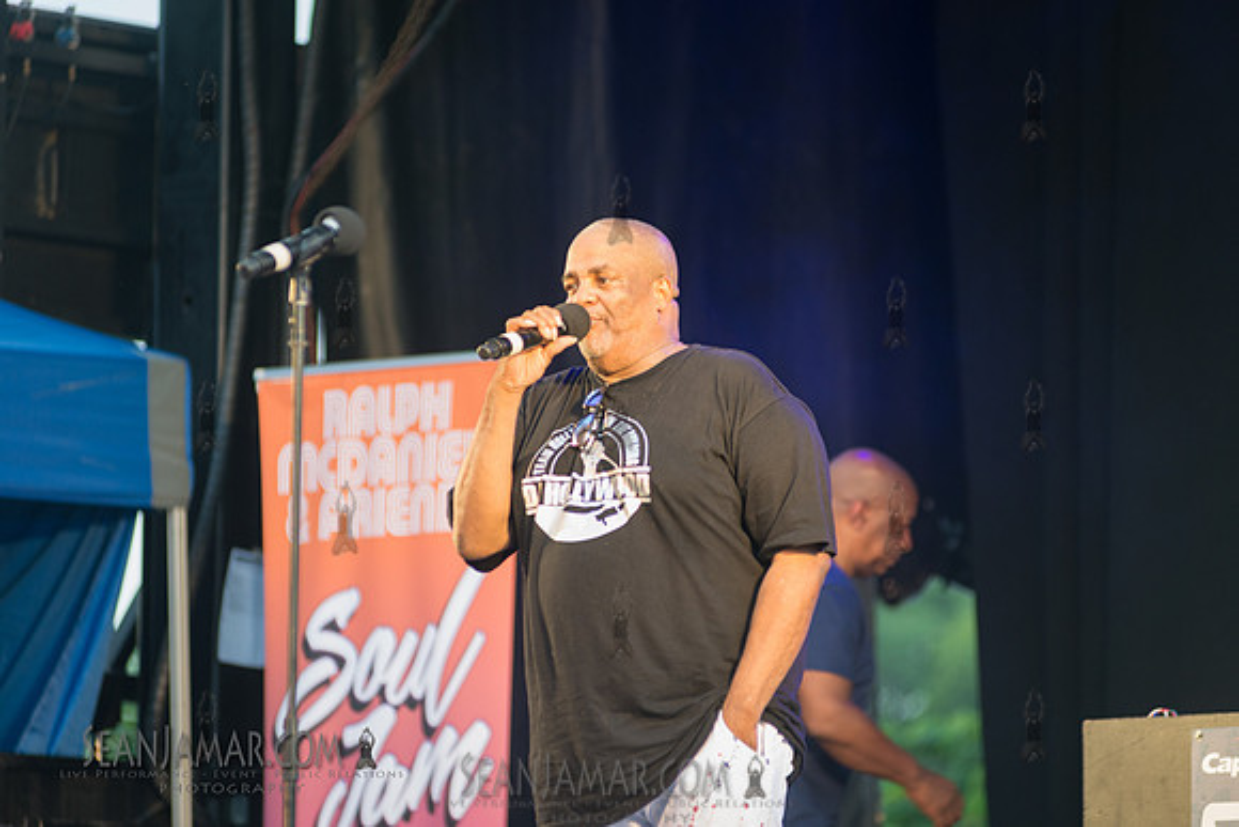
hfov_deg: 10.3
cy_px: 414
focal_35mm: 200
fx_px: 6885
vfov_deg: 6.9
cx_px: 620
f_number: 4
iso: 640
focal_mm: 200
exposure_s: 1/100
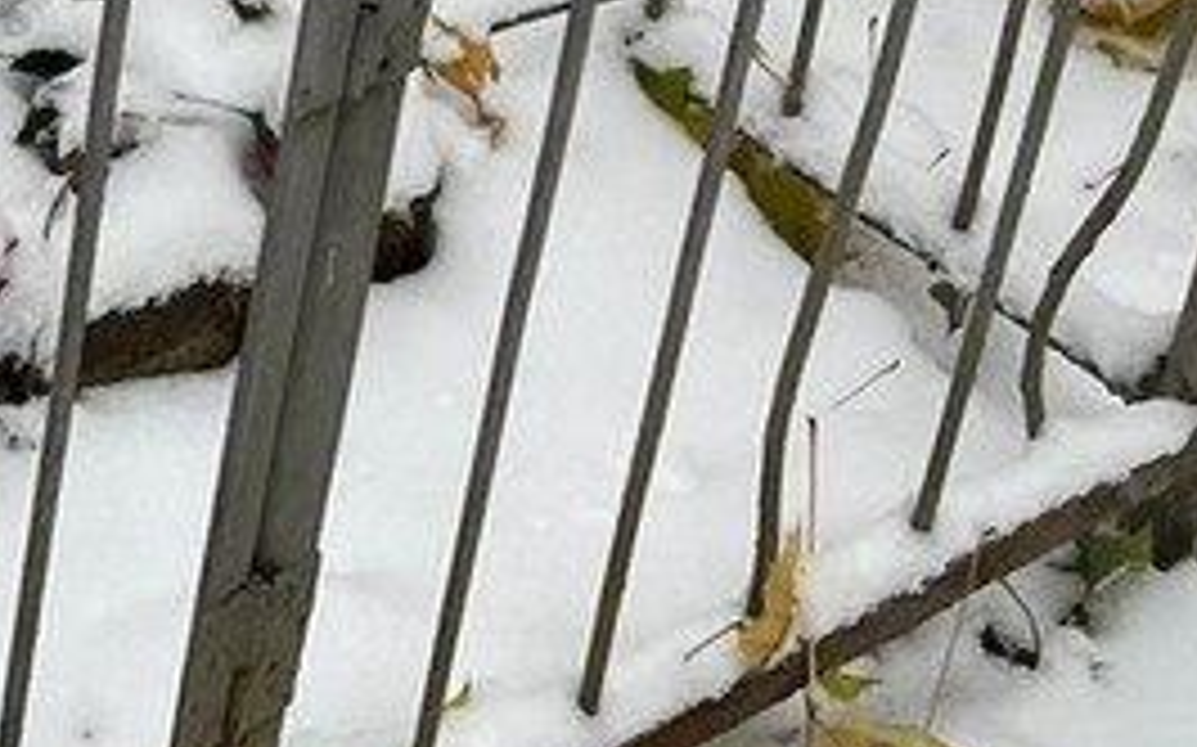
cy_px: -558
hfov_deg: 17.9
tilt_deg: -23.0
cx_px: -513
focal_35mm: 106
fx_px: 3456
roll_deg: -2.3
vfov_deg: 11.5
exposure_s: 1/139
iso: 32
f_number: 1.6
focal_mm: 4.2
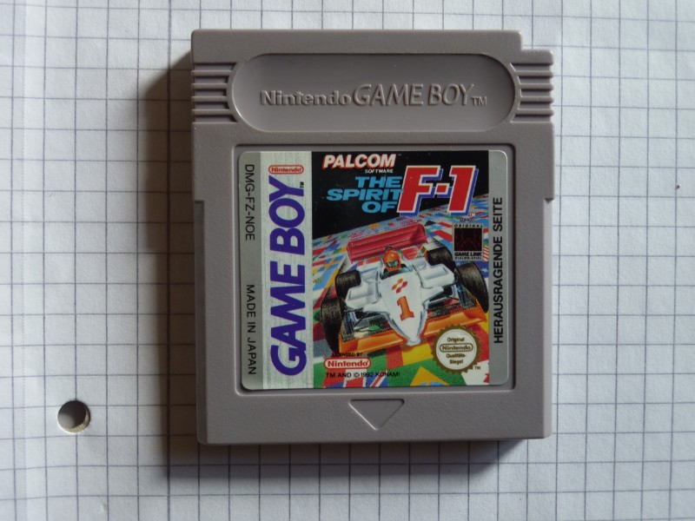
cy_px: 260
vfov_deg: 34.3
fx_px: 843
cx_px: 348
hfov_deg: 44.8
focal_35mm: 42
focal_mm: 7.6
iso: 80
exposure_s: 1/60
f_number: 4.1
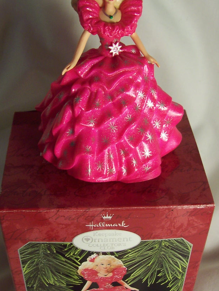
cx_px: 106
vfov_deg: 35.4
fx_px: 455
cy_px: 171
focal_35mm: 54
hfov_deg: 27.0
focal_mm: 5.6
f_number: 2.8
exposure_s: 1/125
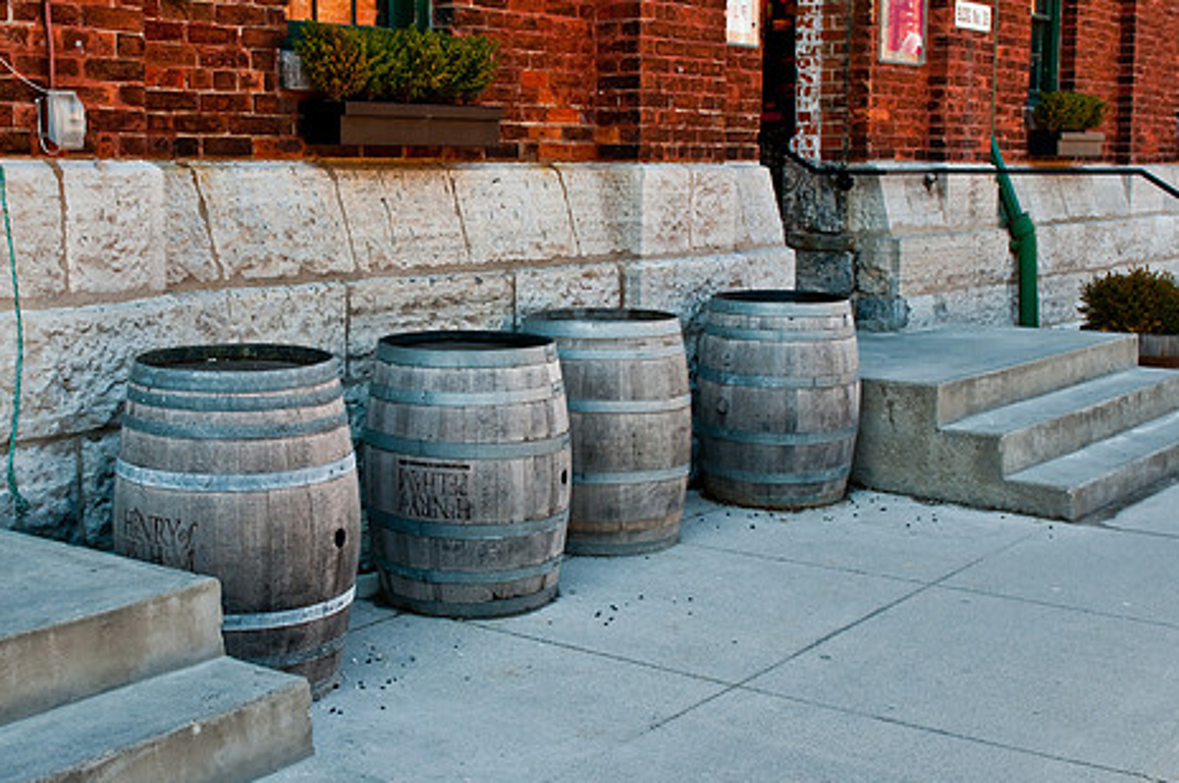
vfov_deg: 26.6
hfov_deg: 39.1
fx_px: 1656
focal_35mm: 51
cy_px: 398
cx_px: 480
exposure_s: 1/40
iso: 200
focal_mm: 27
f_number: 9
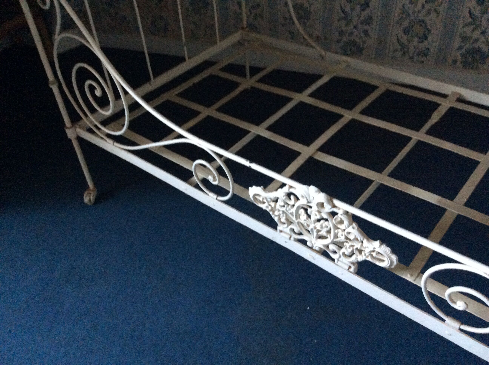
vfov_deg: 44.1
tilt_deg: -40.6
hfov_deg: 56.9
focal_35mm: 32
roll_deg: +7.7
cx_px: 244
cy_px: 182
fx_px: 451
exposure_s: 1/17
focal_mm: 3.3
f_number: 2.4
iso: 400
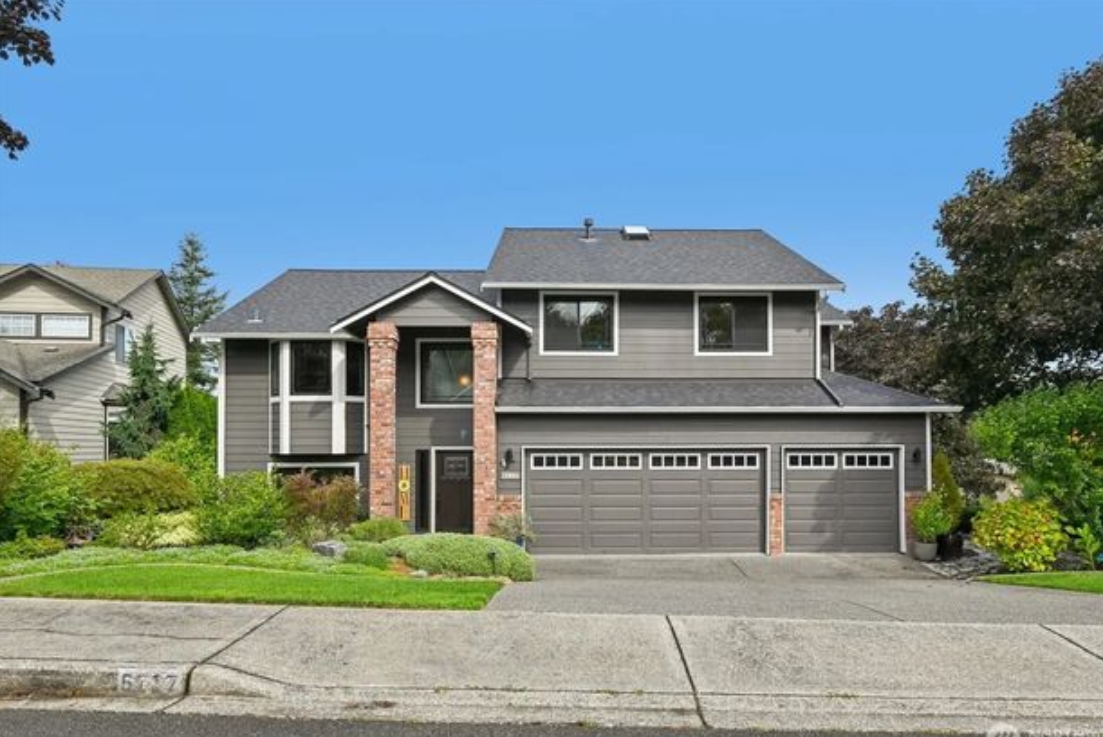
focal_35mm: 22
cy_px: 380
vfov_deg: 57.3
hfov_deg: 78.5
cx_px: 574
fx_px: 674
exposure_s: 1/800
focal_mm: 21
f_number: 8
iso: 400
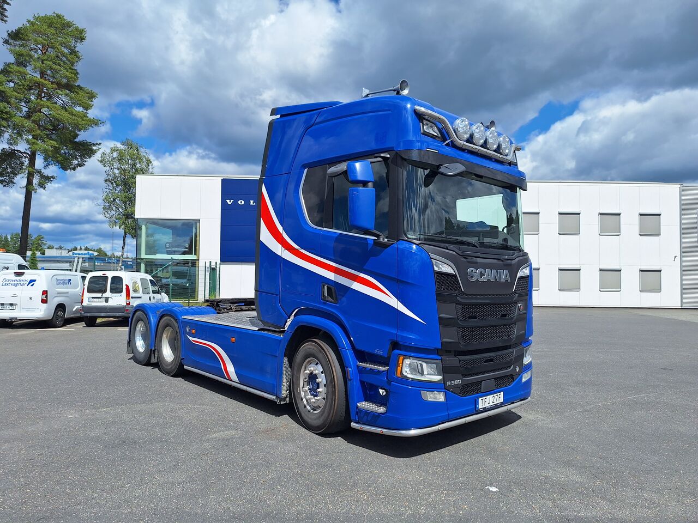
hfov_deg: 73.9
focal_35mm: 23
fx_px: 464
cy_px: 262
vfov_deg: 58.9
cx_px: 349
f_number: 1.8
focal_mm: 5.54
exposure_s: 1/4717
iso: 40
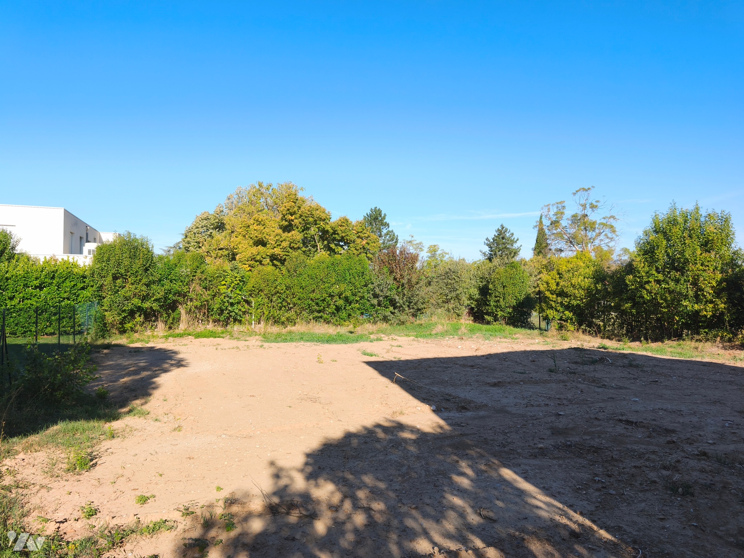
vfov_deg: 58.9
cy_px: 279
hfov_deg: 73.9
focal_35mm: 23
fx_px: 494
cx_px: 372
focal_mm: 5.35
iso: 50
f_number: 1.7
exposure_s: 1/1403
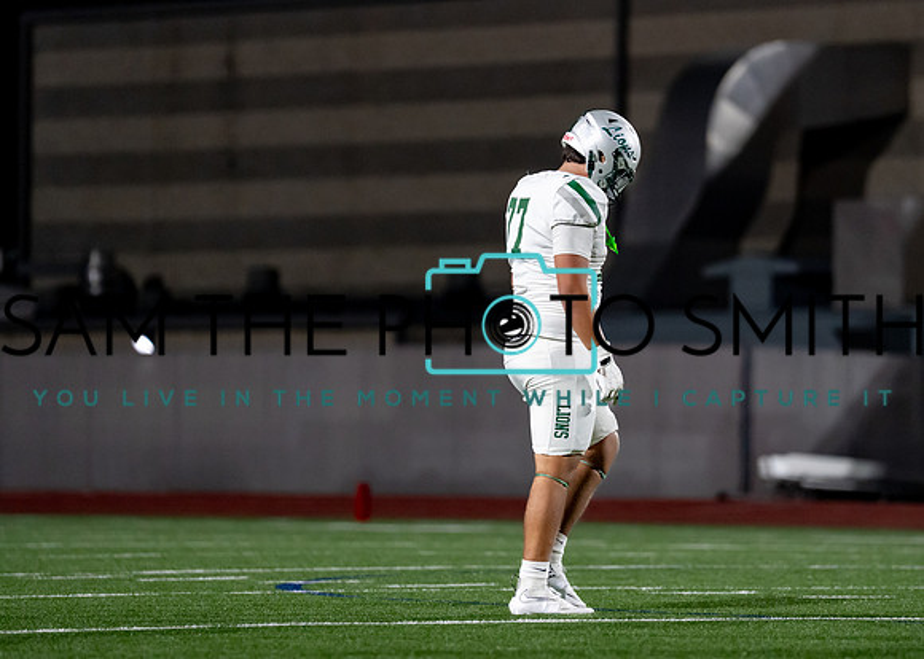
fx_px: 7726
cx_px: 539
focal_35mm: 294
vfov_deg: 4.9
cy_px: 264
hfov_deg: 6.8
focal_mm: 200
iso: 3200
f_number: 2.8
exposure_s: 1/1250
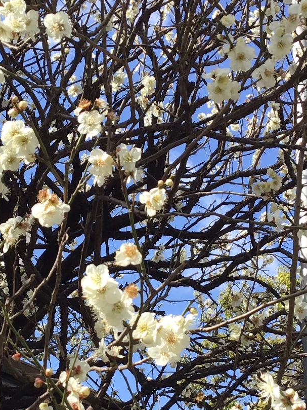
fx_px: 887
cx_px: 91
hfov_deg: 19.6
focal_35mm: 75
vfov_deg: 26.0
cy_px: 238
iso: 25
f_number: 2.4
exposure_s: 1/691
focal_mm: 3.3
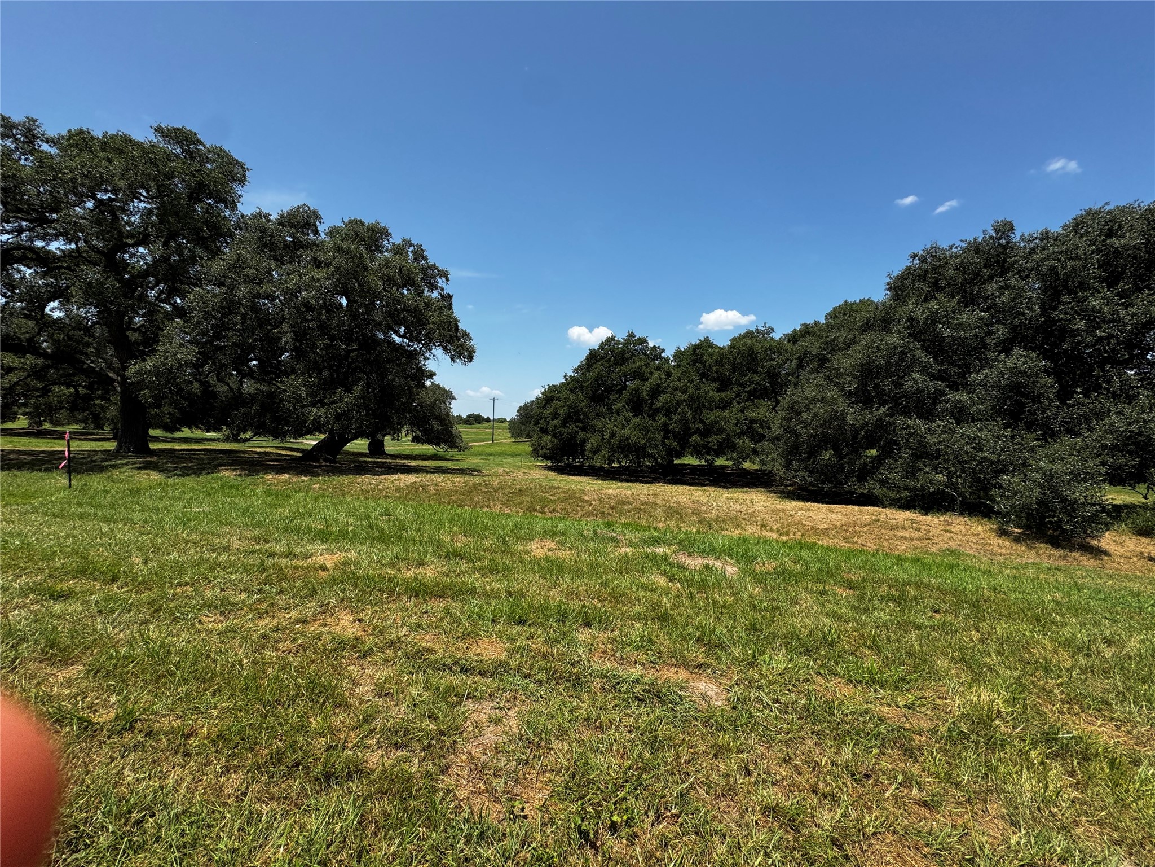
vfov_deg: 85.7
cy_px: 434
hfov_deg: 102.1
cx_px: 578
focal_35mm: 14
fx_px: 467
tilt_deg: -2.9
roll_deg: -1.3
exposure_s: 1/1637
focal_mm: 2.22
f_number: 2.2
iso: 50
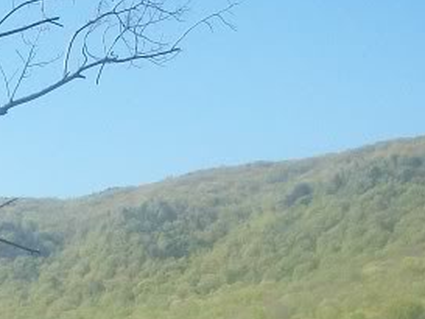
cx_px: -160
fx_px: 1474
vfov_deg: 11.8
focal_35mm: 120
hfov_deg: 15.5
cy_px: 481
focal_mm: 5.7
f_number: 5.5
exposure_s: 1/250
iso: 80
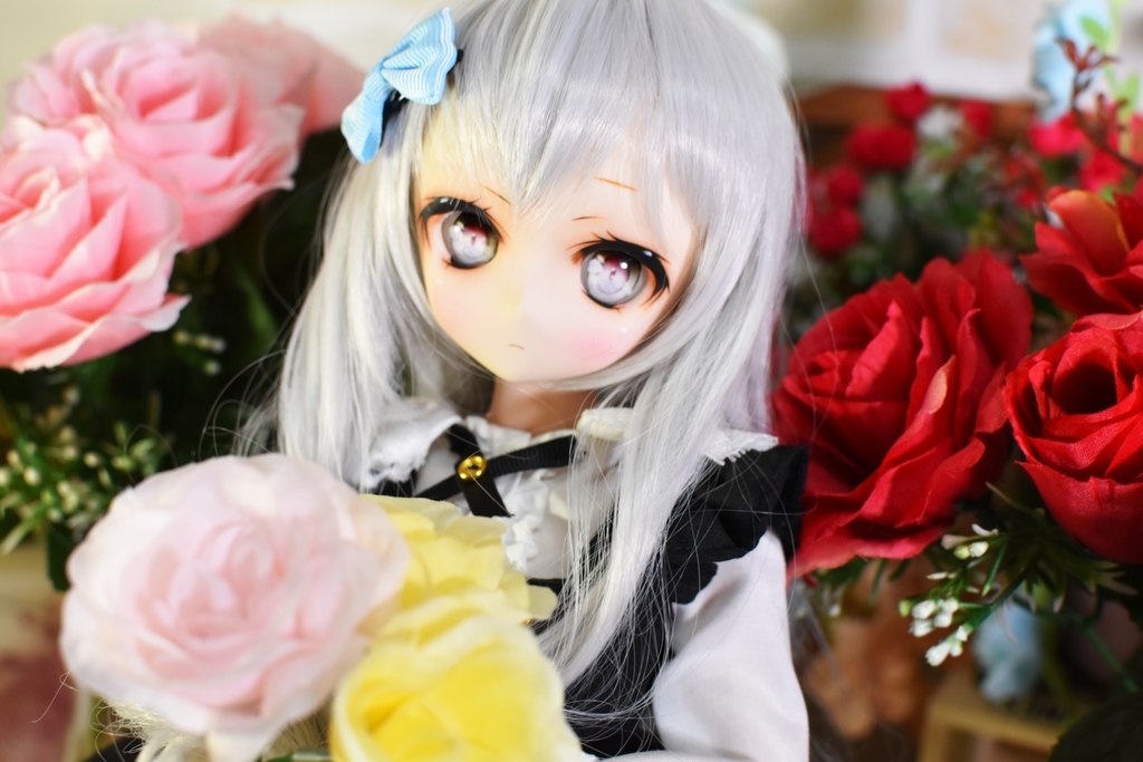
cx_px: 572
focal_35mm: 52
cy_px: 381
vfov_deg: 25.8
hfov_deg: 37.8
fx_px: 1667
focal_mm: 35
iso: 800
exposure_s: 1/60
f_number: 4
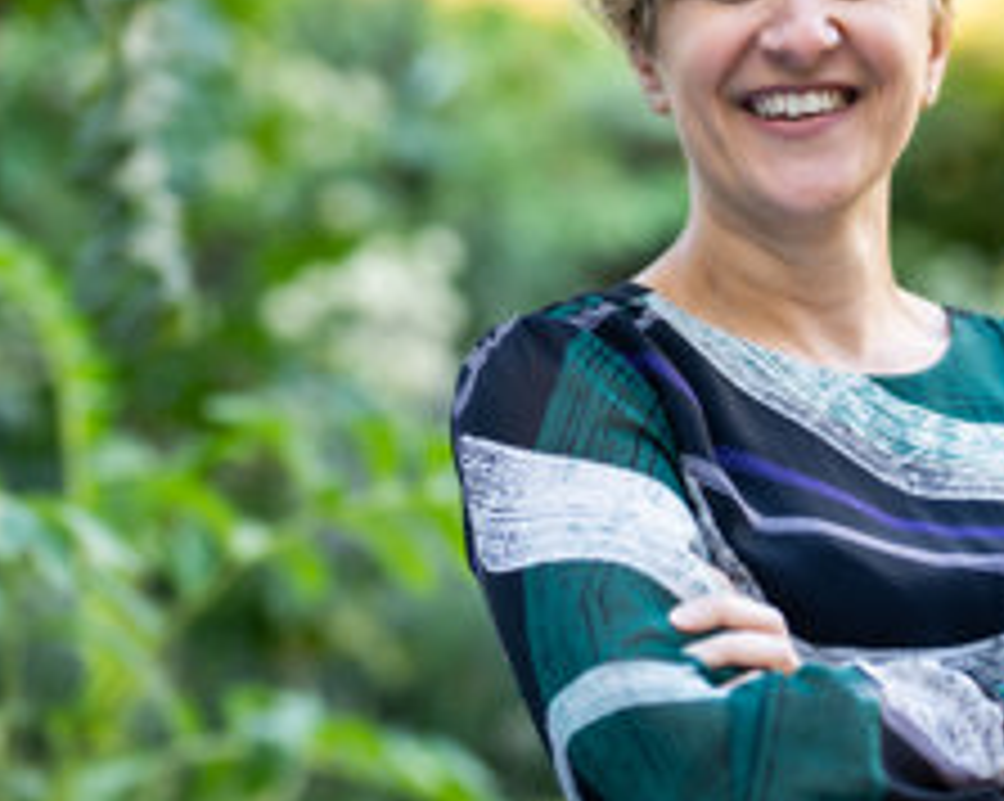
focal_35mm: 101
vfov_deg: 15.2
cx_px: 675
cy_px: 338
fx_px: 2999
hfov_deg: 18.9
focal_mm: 50
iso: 100
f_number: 1.4
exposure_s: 1/180
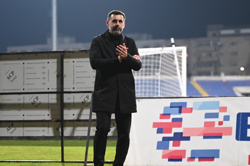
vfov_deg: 10.9
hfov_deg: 16.3
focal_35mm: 126
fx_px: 875
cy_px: 81
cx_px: 123
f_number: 2.8
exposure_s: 1/400
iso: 4000
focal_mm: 90
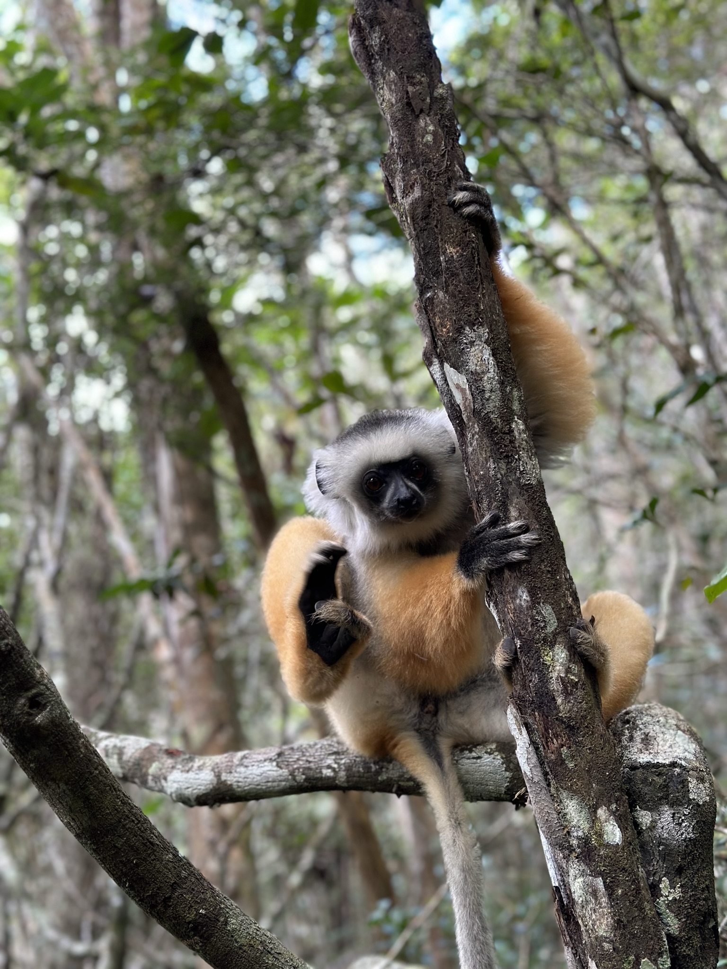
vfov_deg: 39.7
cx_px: 364
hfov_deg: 30.3
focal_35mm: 48
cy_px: 484
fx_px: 1344
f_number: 1.78
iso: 125
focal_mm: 6.86
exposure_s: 1/80
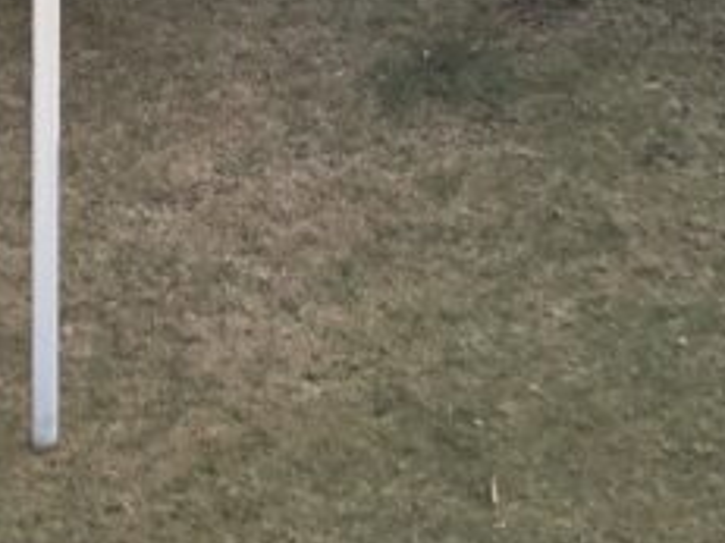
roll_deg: +1.3
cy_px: -427
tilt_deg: -10.4
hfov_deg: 15.8
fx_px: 2596
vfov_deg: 11.1
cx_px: 191
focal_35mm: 124
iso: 20
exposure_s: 1/517
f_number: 1.8
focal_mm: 3.99
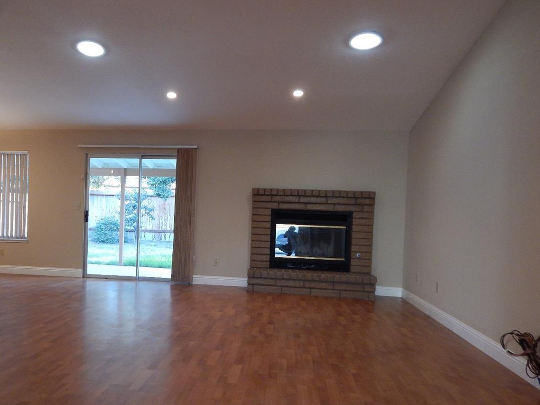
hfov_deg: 60.9
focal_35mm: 29
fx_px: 452
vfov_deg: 48.1
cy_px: 230
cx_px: 206
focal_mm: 4
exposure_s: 1/30
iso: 250
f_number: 3
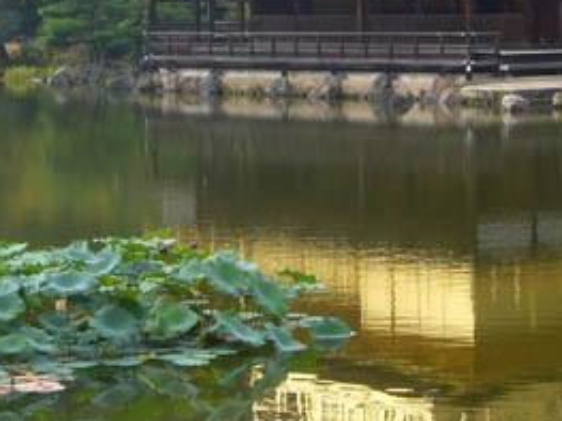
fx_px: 2337
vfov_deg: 10.2
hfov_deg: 13.7
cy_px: 33
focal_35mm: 144
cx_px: 329
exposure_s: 1/160
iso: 80
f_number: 3.8
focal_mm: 8.8
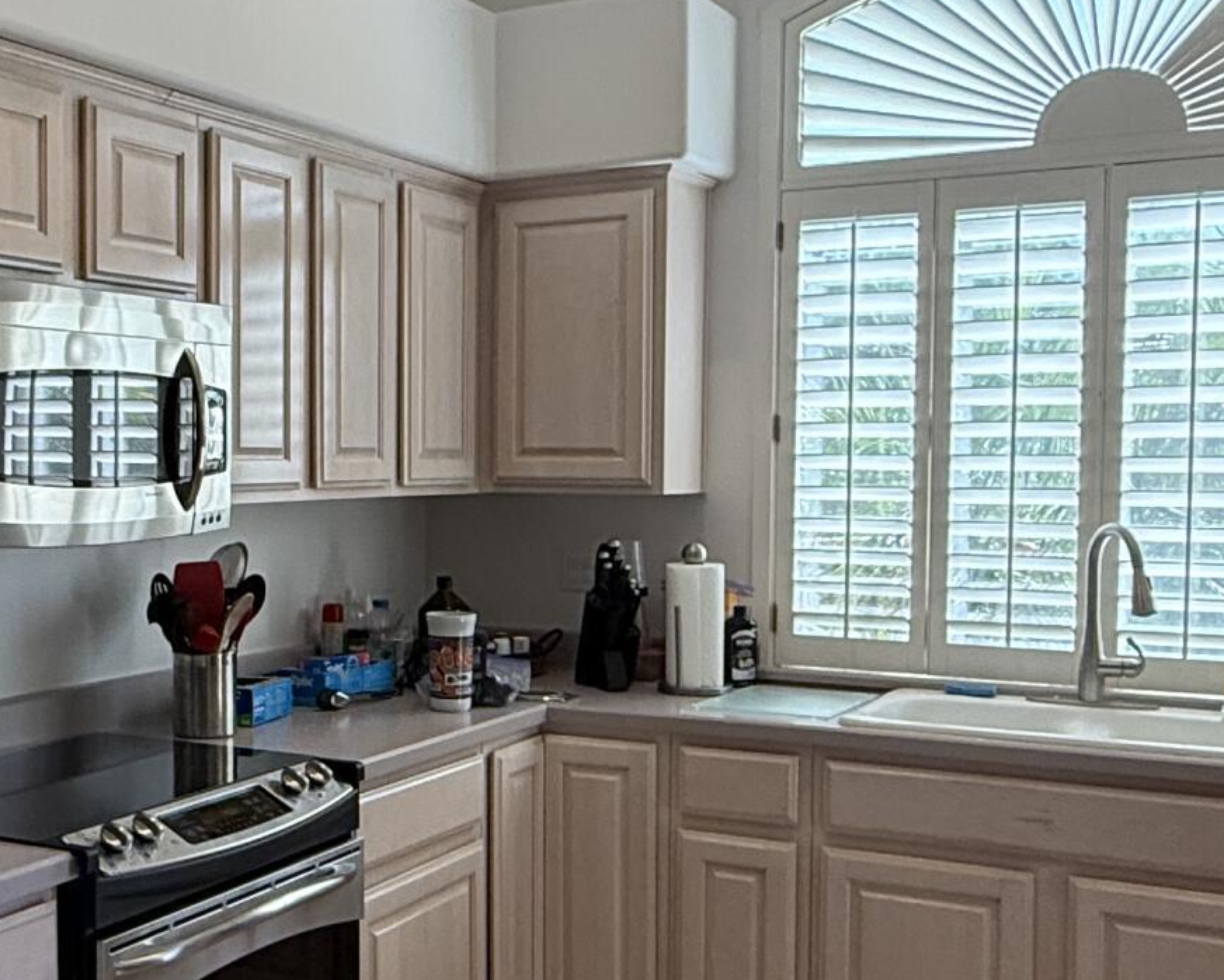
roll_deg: +0.0
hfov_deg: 38.2
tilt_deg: -2.7
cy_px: 528
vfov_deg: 32.1
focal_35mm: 47
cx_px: 265
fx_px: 1703
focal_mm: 2.22
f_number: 2.2
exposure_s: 1/120
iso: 160
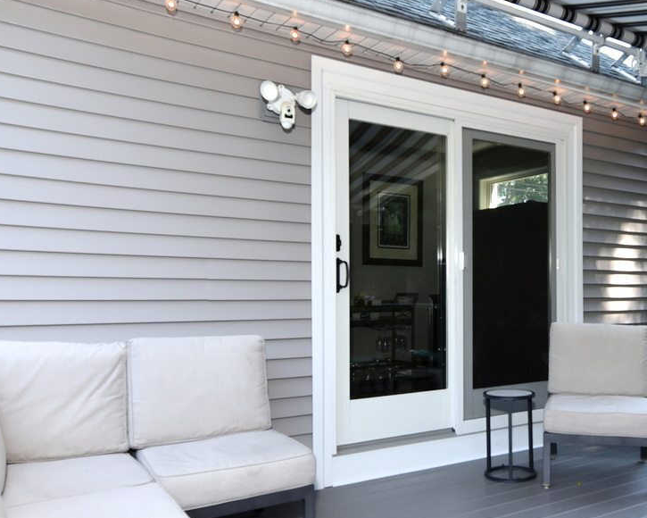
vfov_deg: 49.5
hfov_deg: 56.1
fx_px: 555
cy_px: 322
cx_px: 518
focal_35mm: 29
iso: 280
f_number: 5.6
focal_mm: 14
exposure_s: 1/125
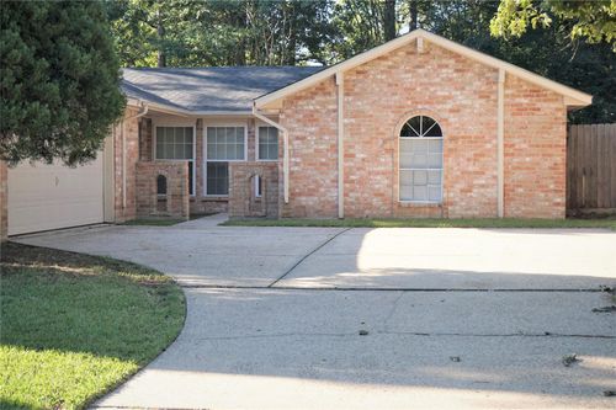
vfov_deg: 23.8
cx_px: 308
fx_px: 975
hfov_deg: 35.1
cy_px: 205
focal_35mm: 57
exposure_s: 1/160
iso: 125
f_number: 5.6
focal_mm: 38
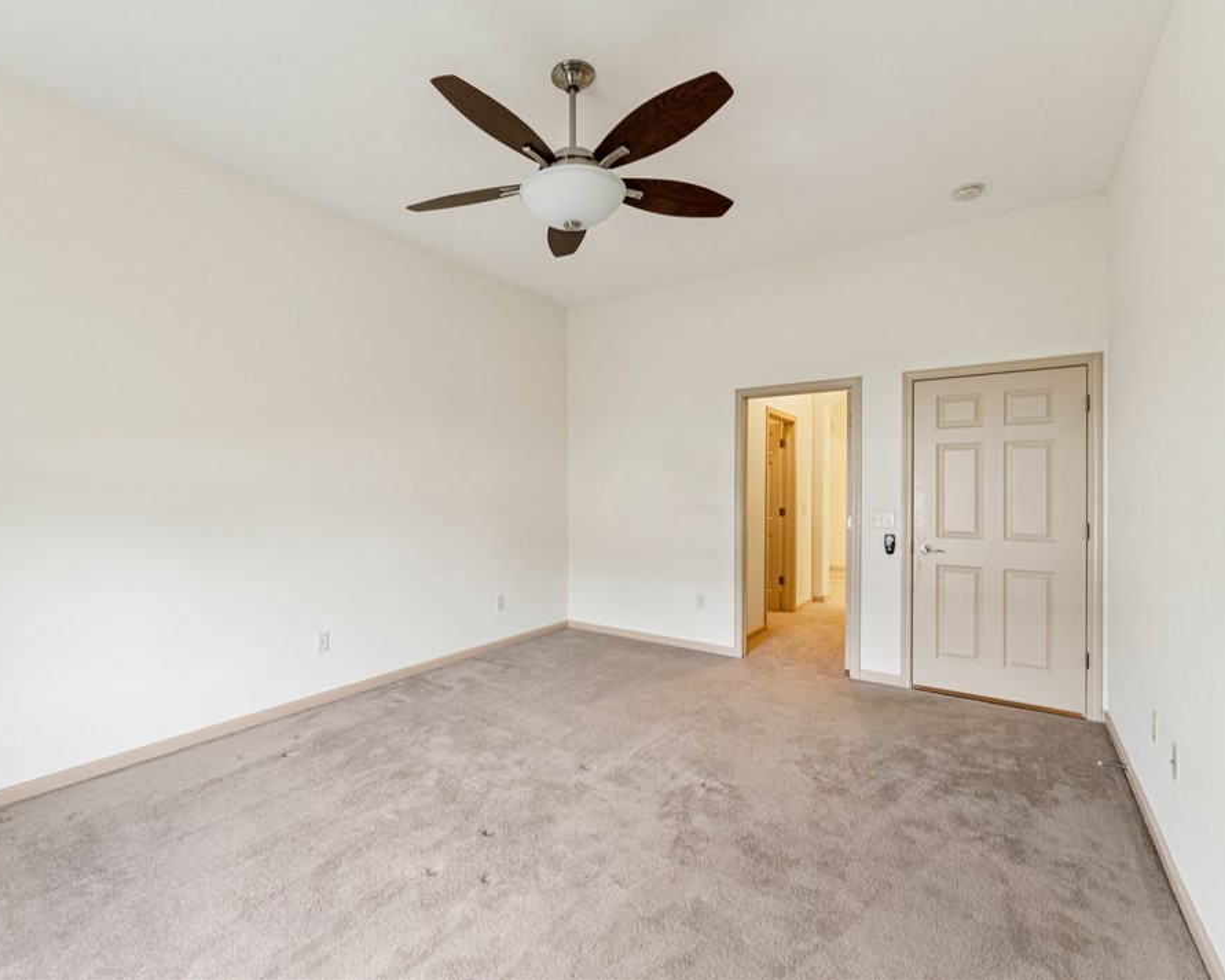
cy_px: 485
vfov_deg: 80.4
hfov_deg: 92.8
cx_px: 551
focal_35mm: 16
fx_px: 580
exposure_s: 1/20
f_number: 3.2
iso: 200
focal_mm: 14
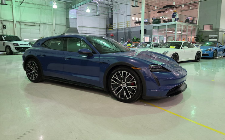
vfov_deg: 49.2
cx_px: 113
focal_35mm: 25
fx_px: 153
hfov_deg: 72.6
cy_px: 64
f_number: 1.7
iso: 800
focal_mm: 6.3
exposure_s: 1/120
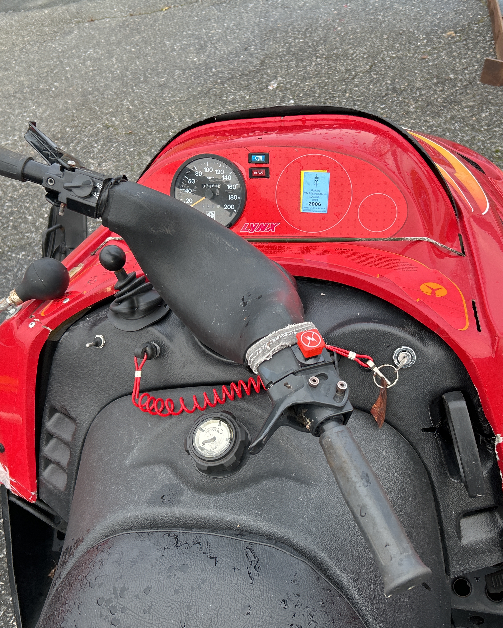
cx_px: 266
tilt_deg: -42.2
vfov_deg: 52.8
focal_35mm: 34
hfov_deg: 43.3
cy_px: 314
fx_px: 633
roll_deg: +16.6
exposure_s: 1/121
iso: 32
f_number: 1.5
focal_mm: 5.7
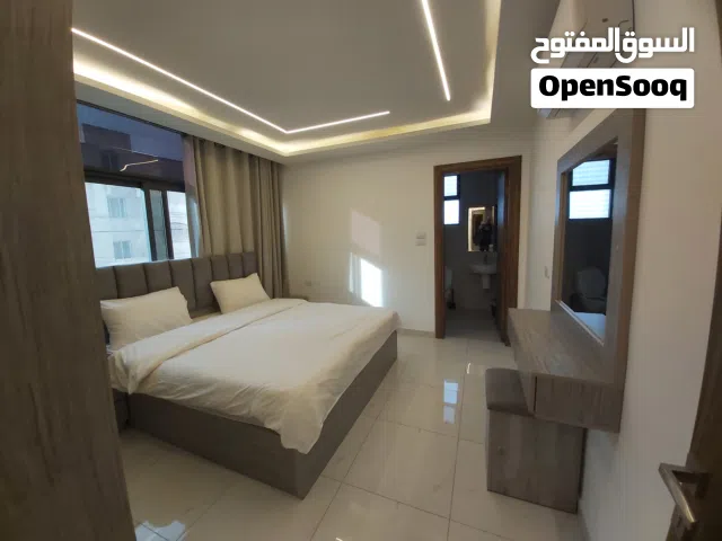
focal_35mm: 12
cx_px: 361
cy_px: 270
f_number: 2.2
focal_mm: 1.42
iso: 64
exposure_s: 1/50
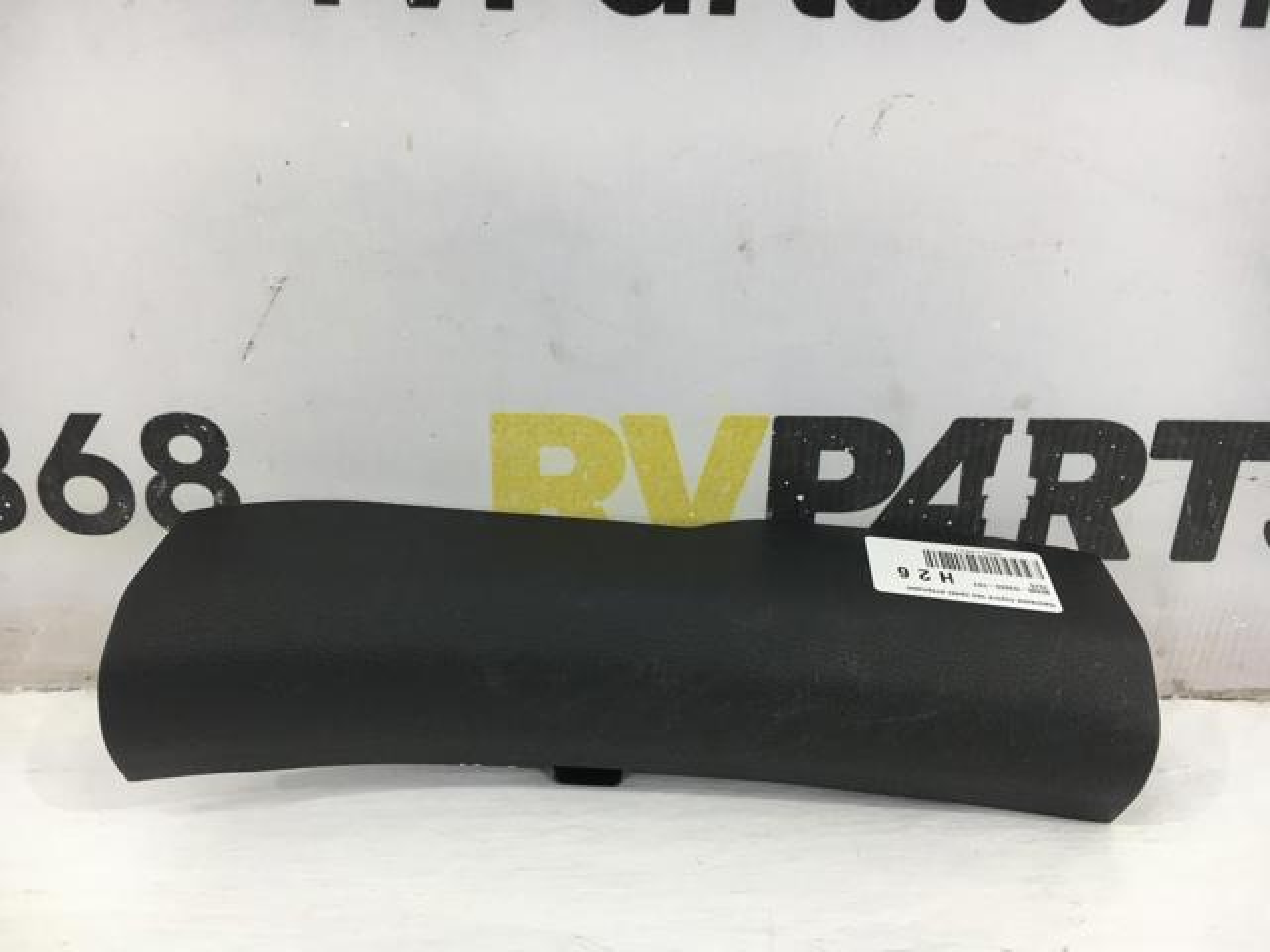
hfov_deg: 61.7
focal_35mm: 29
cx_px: 635
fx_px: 1064
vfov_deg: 48.2
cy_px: 476
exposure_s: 1/33
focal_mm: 4.15
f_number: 2.2
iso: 25
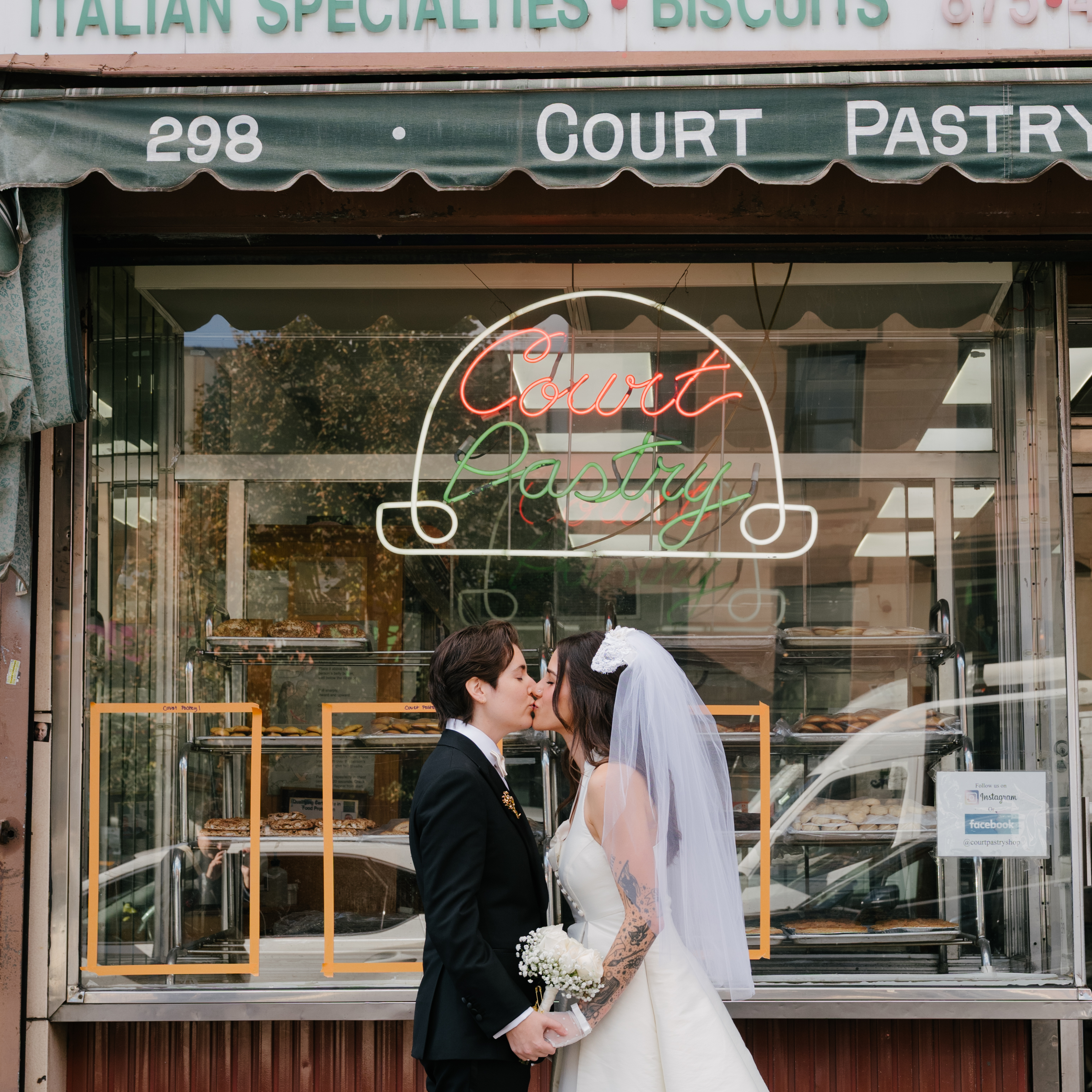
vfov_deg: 25.3
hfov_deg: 25.3
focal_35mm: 68
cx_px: 673
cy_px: 601
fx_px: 2427
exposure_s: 1/200
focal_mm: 41
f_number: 5.6
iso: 200
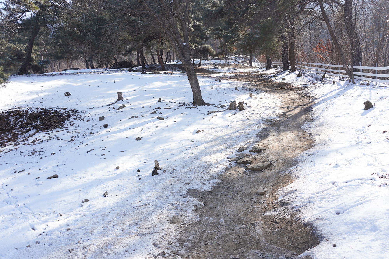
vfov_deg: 42.3
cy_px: 130
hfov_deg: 60.3
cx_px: 194
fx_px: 335
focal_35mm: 31
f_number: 9
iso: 100
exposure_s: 1/100
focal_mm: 31
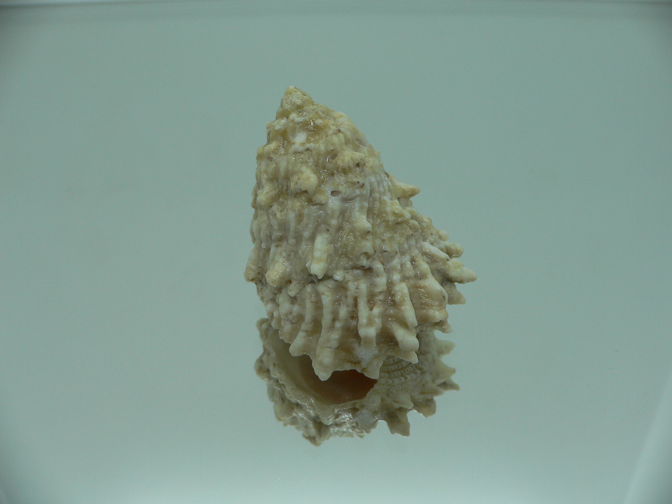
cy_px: 252
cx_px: 336
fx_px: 679
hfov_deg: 52.6
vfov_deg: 40.7
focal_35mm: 35
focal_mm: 4.6
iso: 80
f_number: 2.8
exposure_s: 1/60
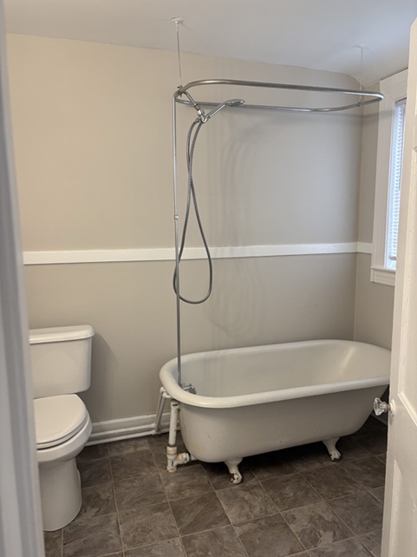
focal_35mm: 26
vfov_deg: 67.3
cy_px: 278
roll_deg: +0.6
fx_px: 418
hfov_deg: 53.0
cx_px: 208
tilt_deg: -8.2
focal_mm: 5.96
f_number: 1.6
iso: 125
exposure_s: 1/60
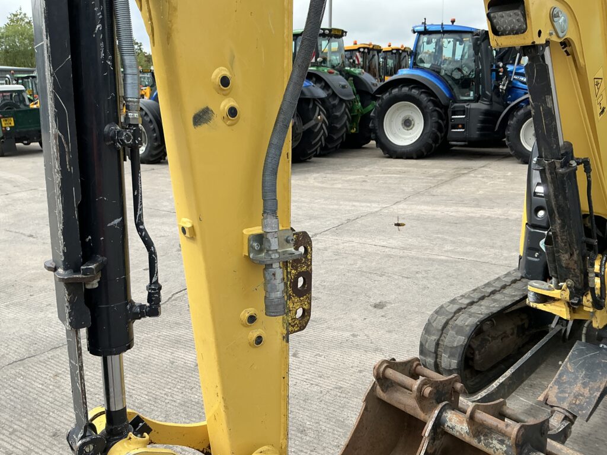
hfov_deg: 63.4
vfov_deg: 49.7
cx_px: 304
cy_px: 228
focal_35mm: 28
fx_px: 491
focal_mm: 3
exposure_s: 1/1121
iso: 25
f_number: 1.8
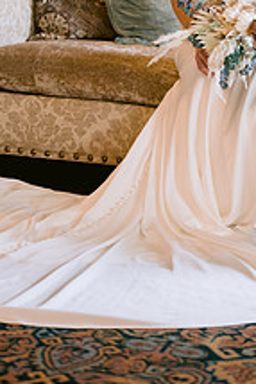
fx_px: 1118
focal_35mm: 105
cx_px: 181
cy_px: -5
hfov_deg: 13.0
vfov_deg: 18.9
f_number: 1.8
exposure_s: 1/125
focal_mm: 50
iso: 640
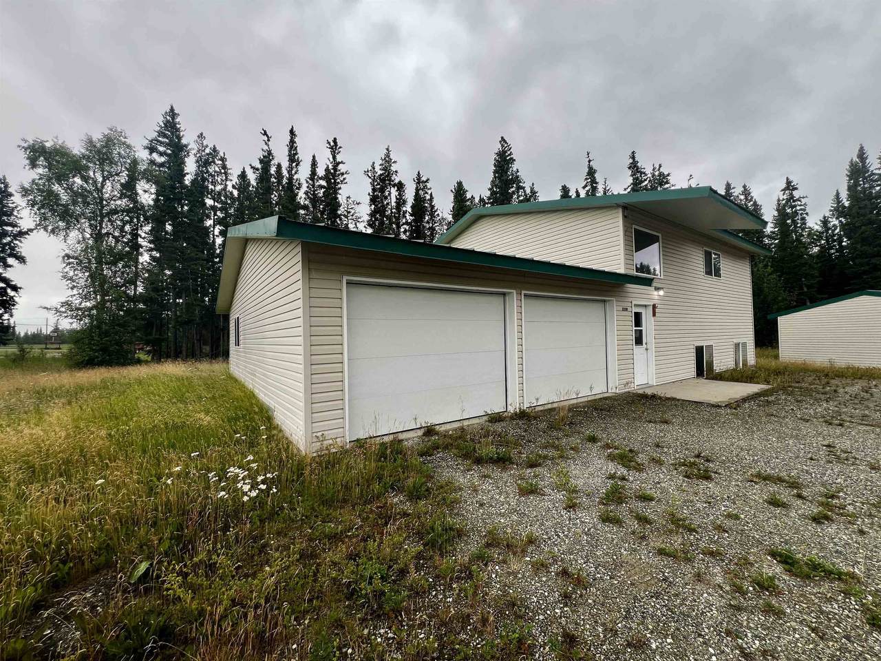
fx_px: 331
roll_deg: +1.5
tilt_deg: +1.4
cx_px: 440
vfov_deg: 89.9
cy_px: 330
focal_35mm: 13
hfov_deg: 106.2
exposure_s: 1/307
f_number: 1.8
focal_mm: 1.57
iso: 32
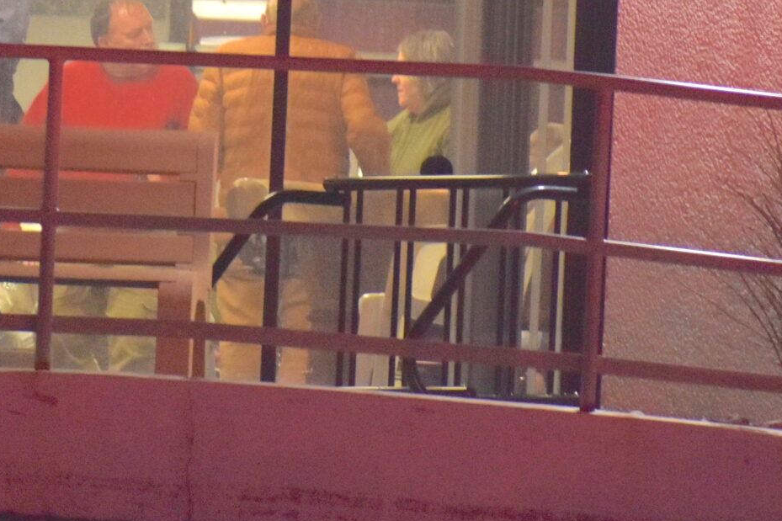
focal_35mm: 1240
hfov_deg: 1.7
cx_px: 59
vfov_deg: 1.1
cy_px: -37
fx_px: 26929
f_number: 6.3
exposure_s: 1/125
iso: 1400
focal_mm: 300
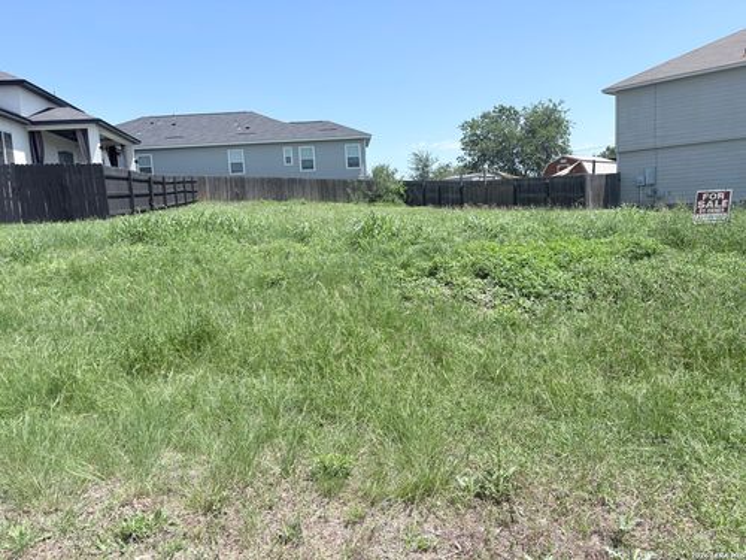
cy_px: 280
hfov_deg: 67.3
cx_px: 373
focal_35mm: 26
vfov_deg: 53.1
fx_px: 560
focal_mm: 5.96
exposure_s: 1/2747
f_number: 1.6
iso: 50
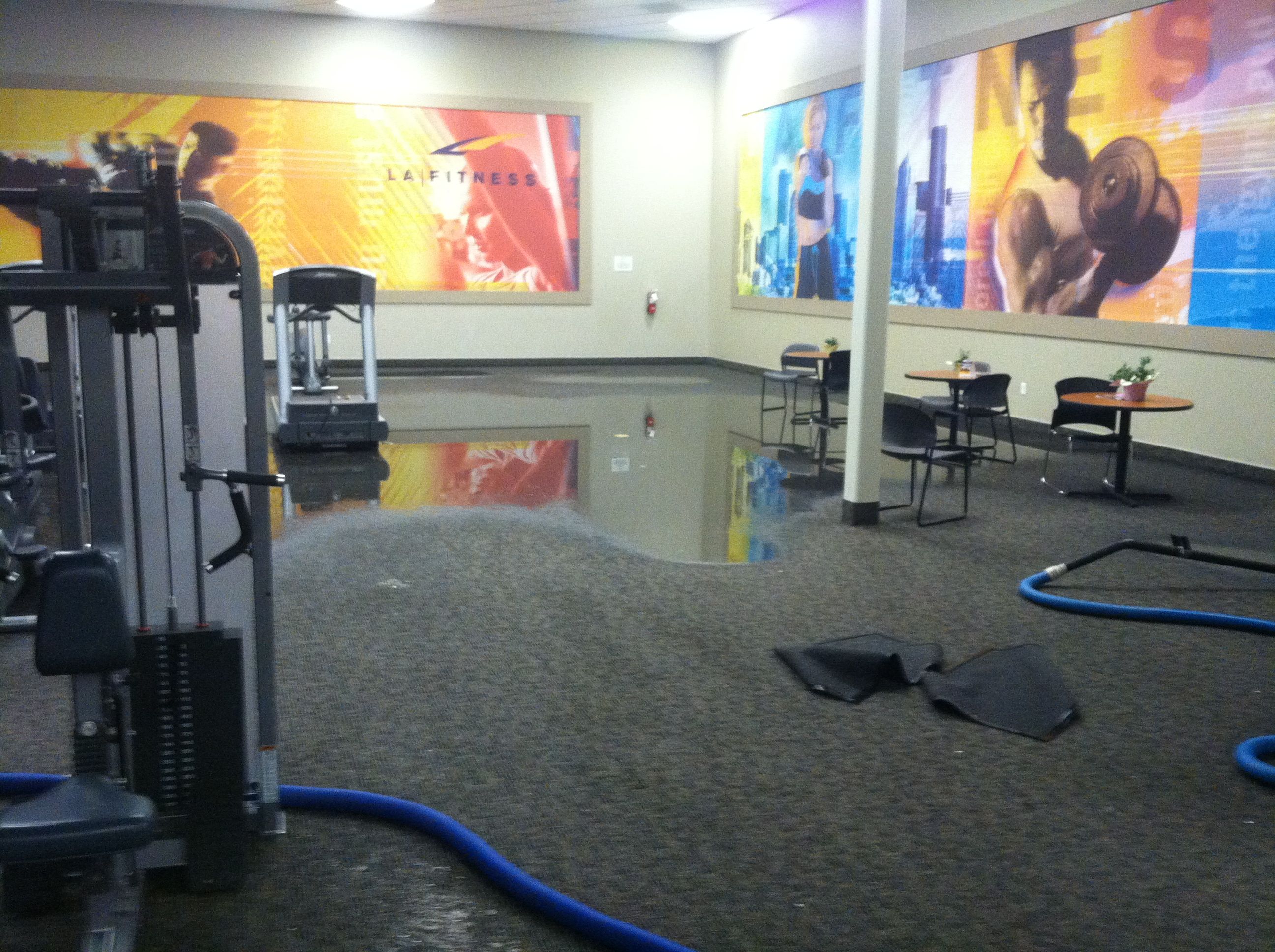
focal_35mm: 35
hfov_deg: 52.7
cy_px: 476
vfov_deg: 40.6
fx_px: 1287
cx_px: 638
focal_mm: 3.85
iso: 400
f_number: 2.8
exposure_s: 1/17
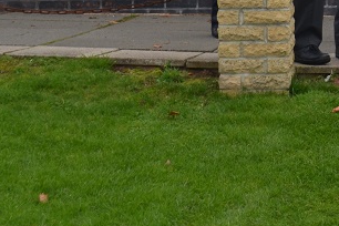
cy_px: -166
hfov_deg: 12.5
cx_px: 472
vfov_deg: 8.4
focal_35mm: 158
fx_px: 1488
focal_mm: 28
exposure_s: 1/200
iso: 100
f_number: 5
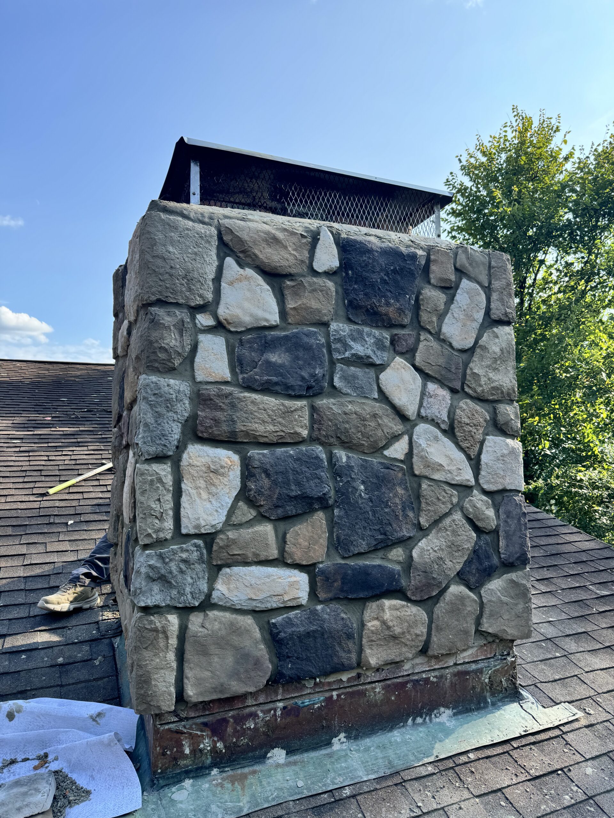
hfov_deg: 56.8
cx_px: 307
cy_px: 409
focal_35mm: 24
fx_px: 568
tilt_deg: +2.8
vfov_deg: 71.6
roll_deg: +1.6
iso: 80
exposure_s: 1/1112
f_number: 1.78
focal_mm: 6.76
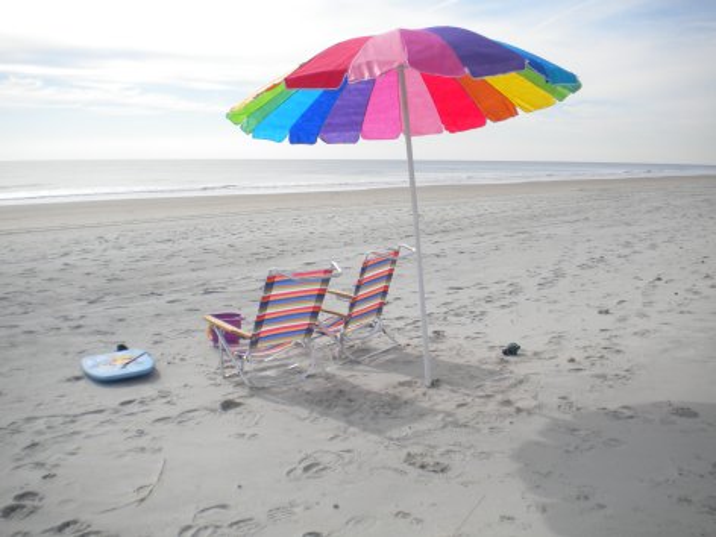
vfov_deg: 40.7
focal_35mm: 35
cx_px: 358
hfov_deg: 52.6
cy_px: 268
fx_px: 724
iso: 80
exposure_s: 1/758
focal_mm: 6.3
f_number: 4.6
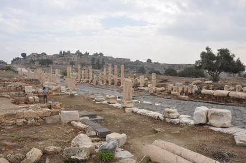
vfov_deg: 43.5
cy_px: 82
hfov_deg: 62.0
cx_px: 123
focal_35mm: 30
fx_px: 205
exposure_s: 1/320
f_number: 9
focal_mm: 20
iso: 200
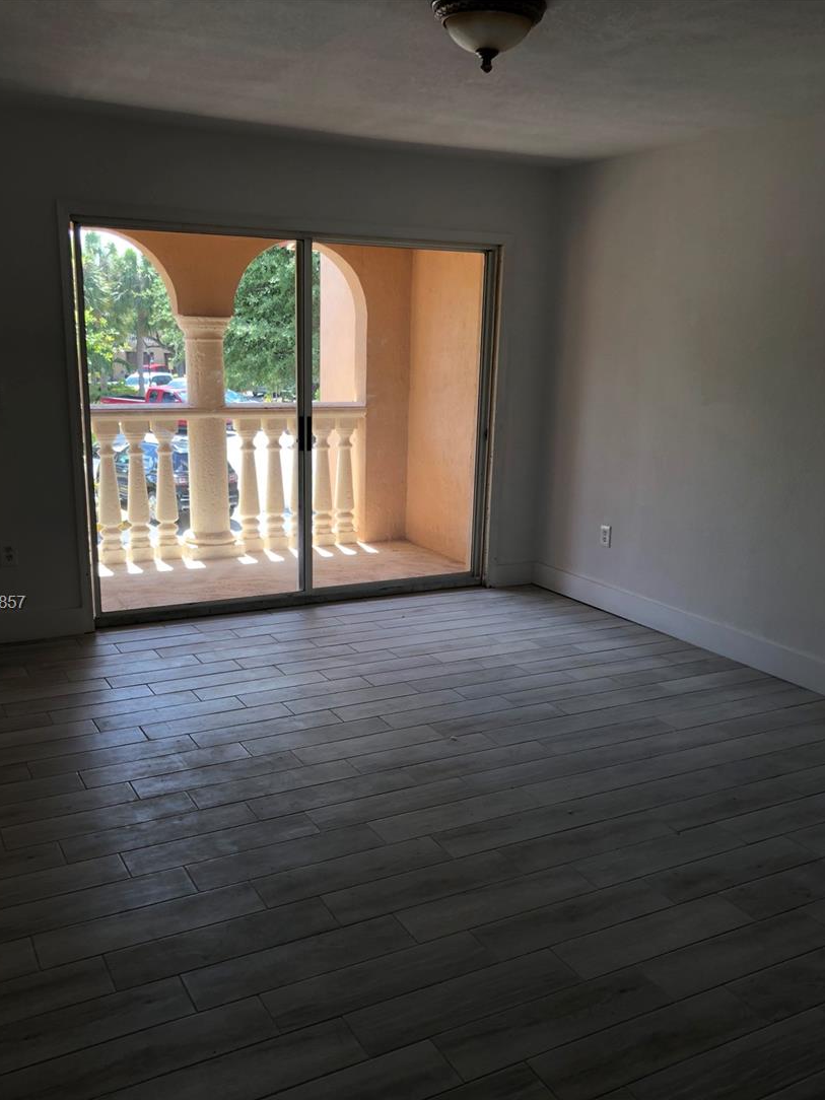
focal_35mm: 31
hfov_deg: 45.4
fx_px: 985
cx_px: 395
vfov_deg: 58.2
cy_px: 605
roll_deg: -2.7
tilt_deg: -13.6
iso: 64
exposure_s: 1/120
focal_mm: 4
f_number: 1.8
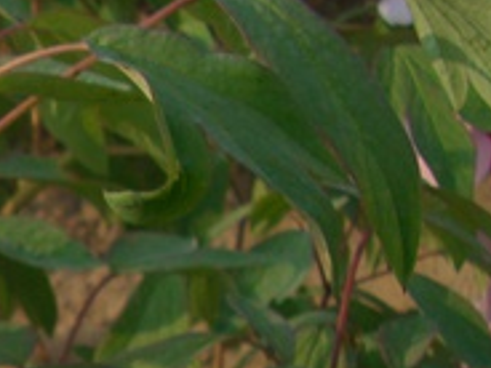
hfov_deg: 12.9
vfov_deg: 10.4
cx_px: -432
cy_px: 568
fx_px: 1943
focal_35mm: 137
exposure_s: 1/800
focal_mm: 5.8
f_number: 2.6
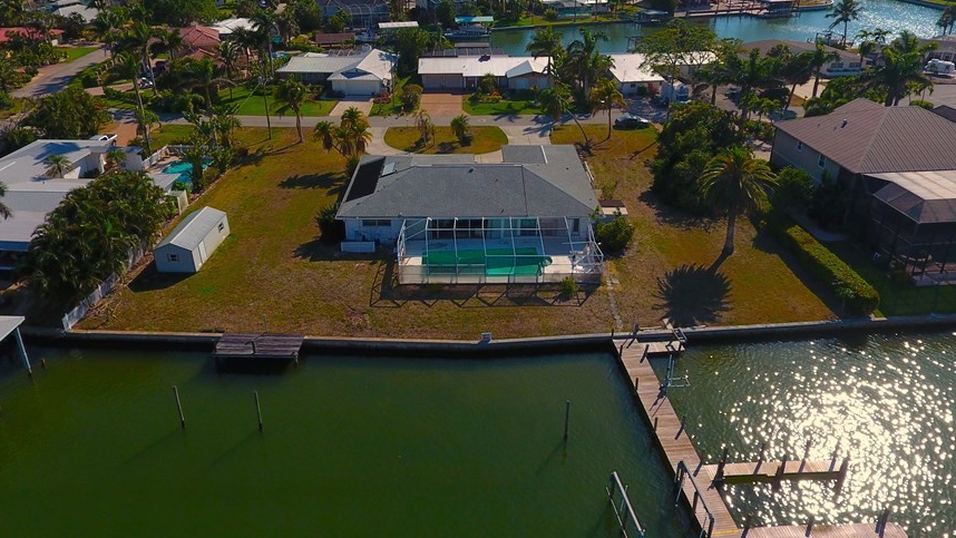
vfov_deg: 44.1
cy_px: 207
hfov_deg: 71.9
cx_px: 469
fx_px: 659
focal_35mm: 26
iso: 100
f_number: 2.8
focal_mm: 3.61
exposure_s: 1/1458
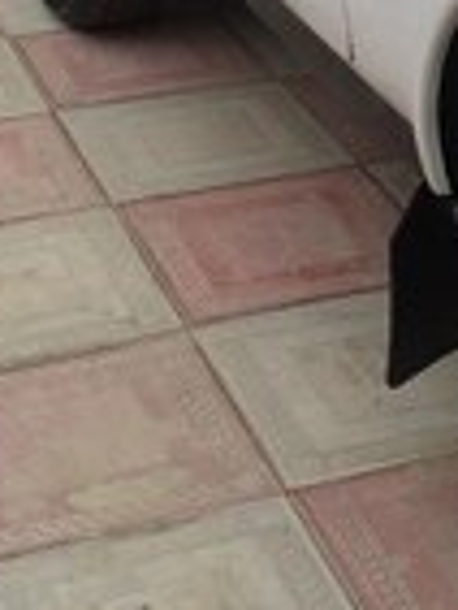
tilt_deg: -16.7
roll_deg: -1.0
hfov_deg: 14.3
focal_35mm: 102
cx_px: 462
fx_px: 1797
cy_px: -104
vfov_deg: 18.3
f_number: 2.2
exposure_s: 1/638
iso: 32
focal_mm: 4.15
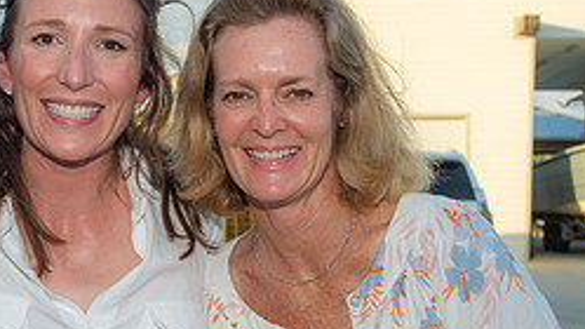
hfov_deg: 26.8
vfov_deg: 15.5
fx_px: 1210
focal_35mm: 78
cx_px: 134
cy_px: 193
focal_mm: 32
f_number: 7.1
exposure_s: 1/200
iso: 200
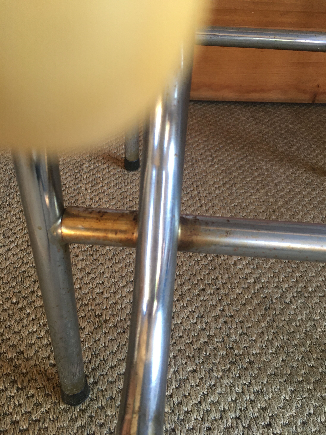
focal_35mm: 29
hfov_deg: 48.2
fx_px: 364
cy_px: 218
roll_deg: -1.4
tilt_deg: -43.0
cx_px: 163
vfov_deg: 61.7
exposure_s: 1/33
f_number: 2.2
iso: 100
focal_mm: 4.15
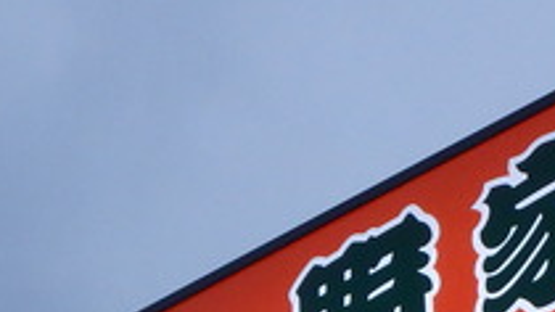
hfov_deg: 9.1
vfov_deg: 5.1
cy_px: 505
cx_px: 367
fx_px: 3472
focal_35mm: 236
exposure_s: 1/80
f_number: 5.1
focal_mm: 12.6
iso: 400
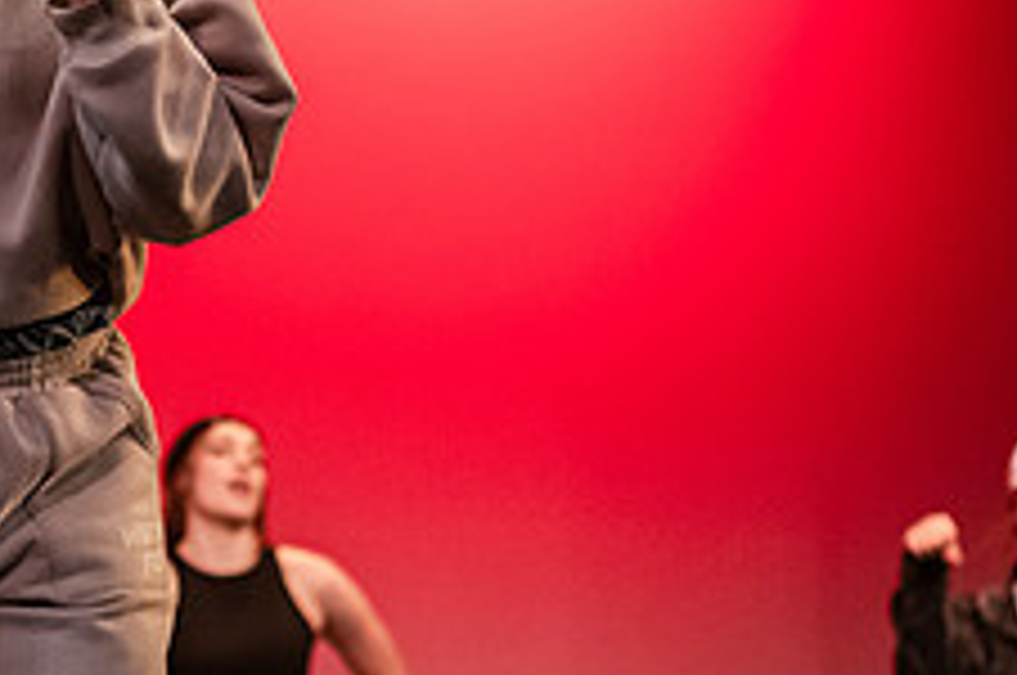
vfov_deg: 7.6
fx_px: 5078
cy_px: -74
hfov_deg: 11.4
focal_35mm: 180
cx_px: 112
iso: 4000
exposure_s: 1/320
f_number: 3.2
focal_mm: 70
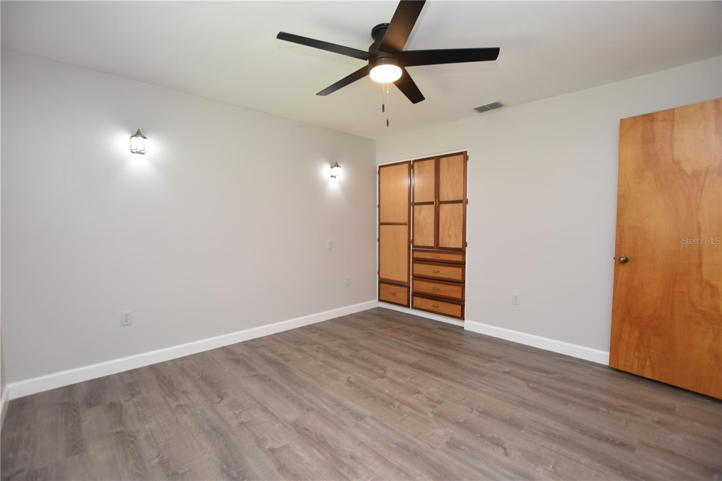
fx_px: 301
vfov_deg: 77.3
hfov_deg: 100.4
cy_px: 240
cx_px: 361
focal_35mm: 15
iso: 320
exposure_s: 1/60
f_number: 4
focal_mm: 10
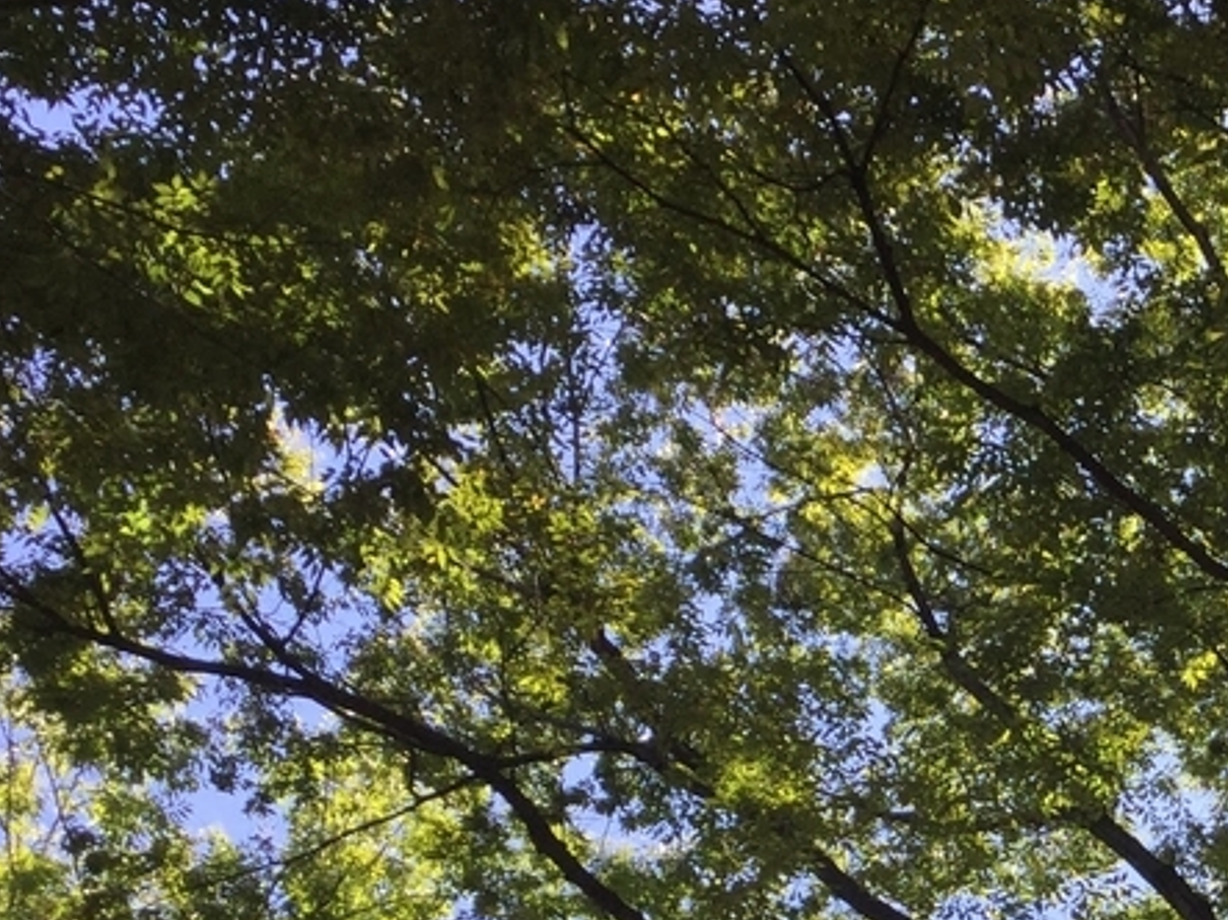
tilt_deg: +49.3
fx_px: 2979
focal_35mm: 84
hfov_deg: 22.3
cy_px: 845
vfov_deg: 17.3
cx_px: 1270
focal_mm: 3.3
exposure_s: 1/458
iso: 25
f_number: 2.4
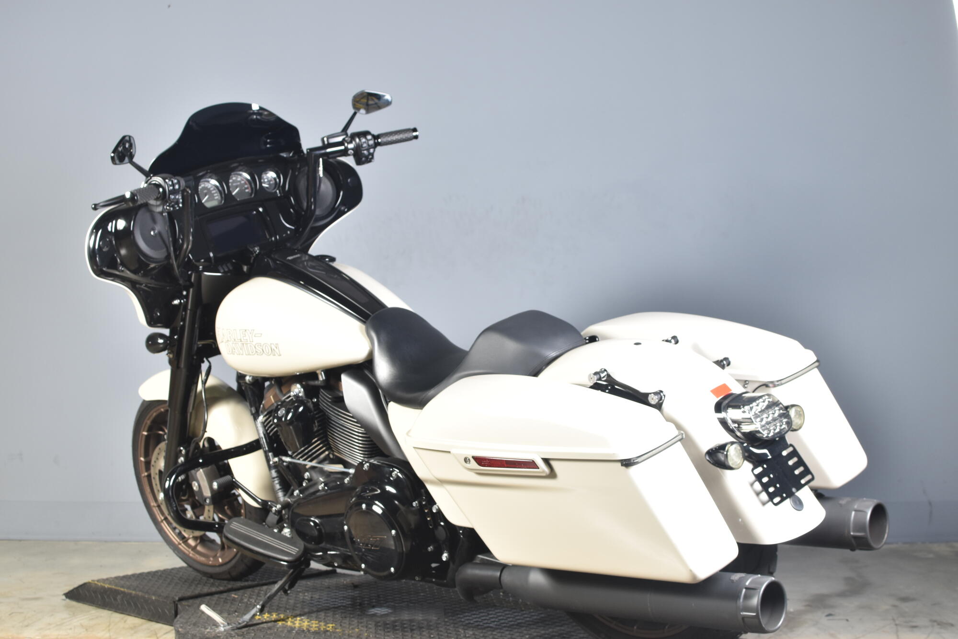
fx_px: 1397
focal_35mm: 52
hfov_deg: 37.9
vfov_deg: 25.7
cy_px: 320
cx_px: 479
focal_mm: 35
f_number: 6.3
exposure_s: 1/60
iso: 400
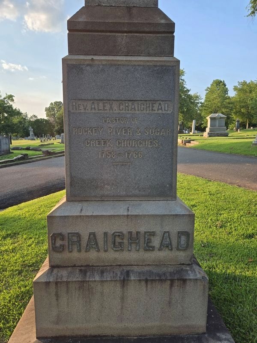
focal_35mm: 23
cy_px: 172
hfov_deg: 58.9
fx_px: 227
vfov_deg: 73.9
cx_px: 128
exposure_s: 1/588
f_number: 1.8
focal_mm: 5.4
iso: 25
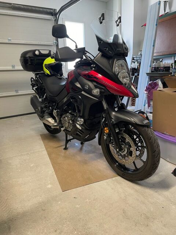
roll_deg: +4.0
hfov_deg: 53.1
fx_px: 176
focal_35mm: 26
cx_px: 88
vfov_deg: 67.3
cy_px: 118
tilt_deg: -15.0
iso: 160
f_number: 1.6
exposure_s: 1/50
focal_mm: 4.2
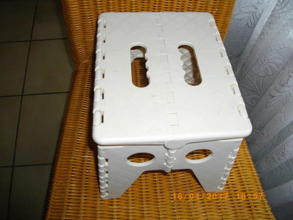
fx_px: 271
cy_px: 110
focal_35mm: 32
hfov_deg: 56.8
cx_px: 146
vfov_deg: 44.2
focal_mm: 5.7
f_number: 2.9
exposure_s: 1/50
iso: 200
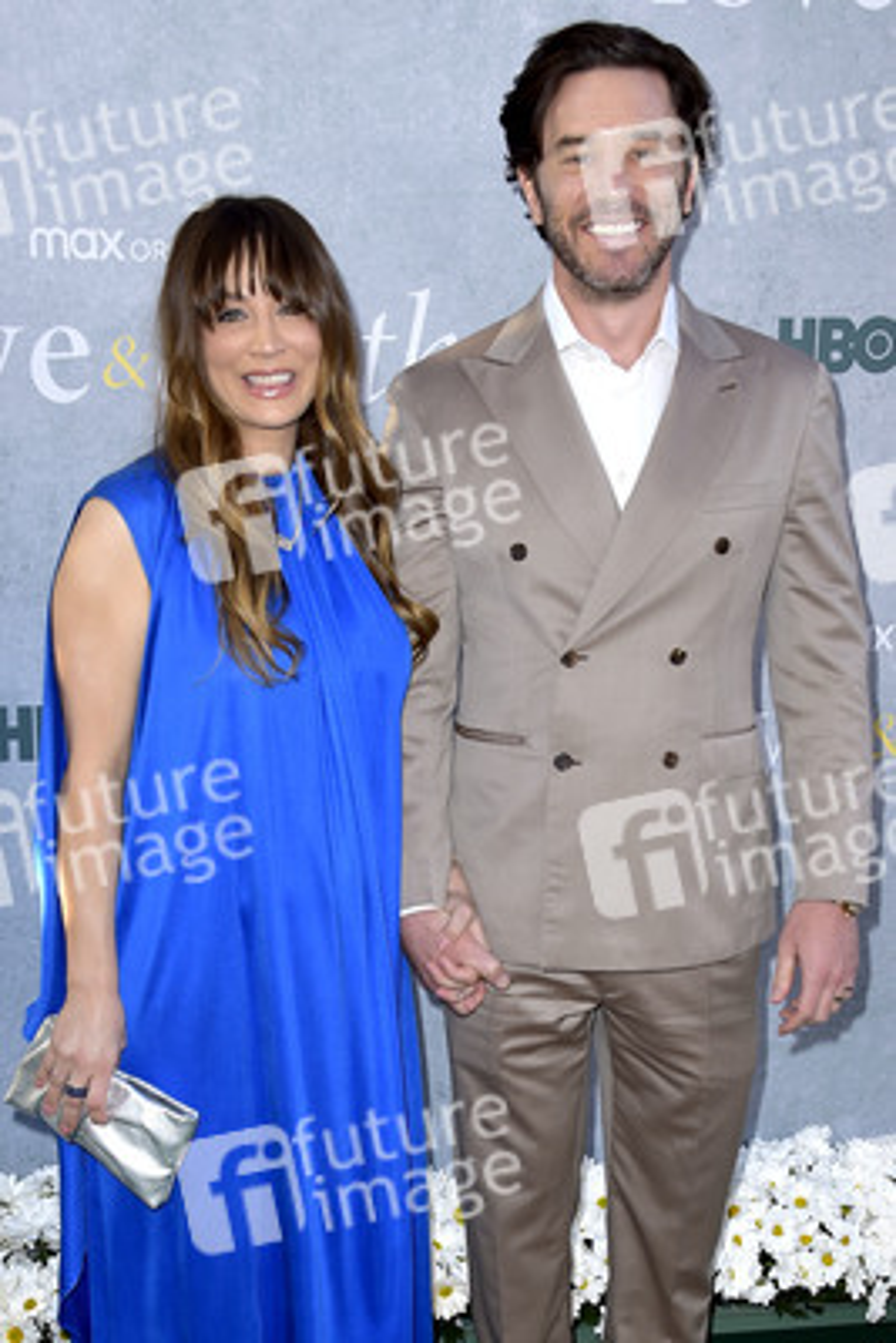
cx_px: 448
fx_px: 1641
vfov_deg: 44.5
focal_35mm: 44
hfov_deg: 30.5
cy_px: 672
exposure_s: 1/250
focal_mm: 44
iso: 250
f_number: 6.3
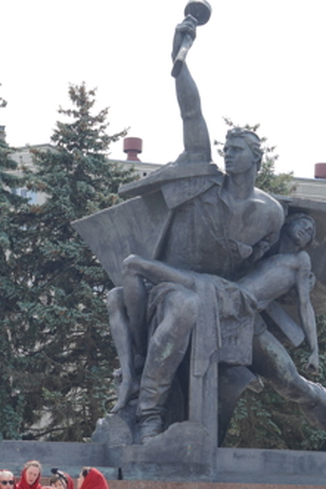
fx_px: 1521
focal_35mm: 112
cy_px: 341
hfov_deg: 12.2
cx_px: 211
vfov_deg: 18.2
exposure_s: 1/320
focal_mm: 33
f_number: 4.5
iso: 100
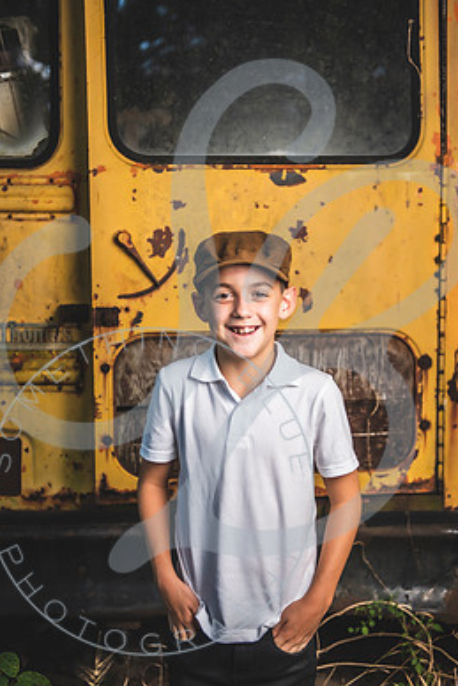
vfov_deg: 34.5
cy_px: 357
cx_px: 230
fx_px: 1106
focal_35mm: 58
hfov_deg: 23.4
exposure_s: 1/160
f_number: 2.8
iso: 100
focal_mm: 50
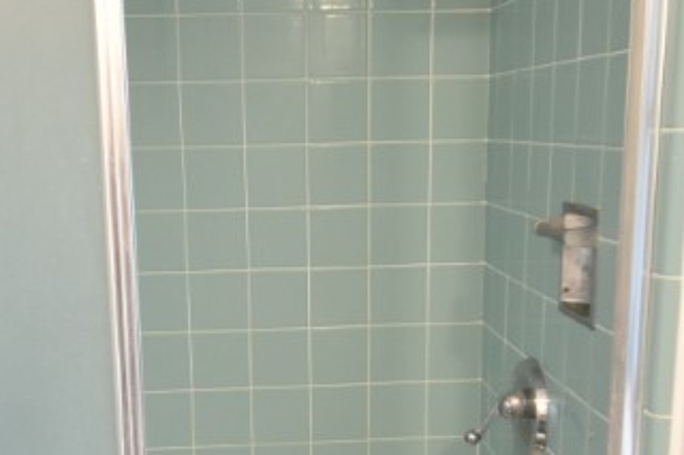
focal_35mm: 54
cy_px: 378
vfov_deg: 24.5
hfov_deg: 36.8
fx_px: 1025
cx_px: 282
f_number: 3.5
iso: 800
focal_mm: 10
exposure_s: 1/45
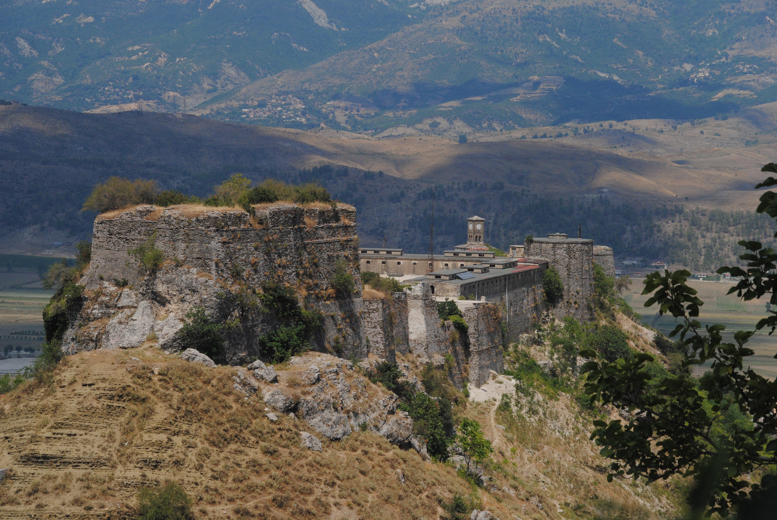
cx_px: 388
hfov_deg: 18.9
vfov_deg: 12.7
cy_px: 260
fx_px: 2334
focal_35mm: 108
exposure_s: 1/1600
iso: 400
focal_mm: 72
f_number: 8
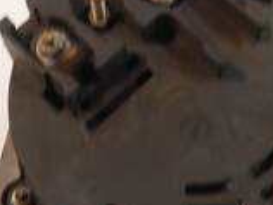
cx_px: 124
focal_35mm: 91
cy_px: 100
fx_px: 719
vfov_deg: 16.3
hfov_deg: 21.5
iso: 500
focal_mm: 15
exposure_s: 1/60
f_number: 3.6
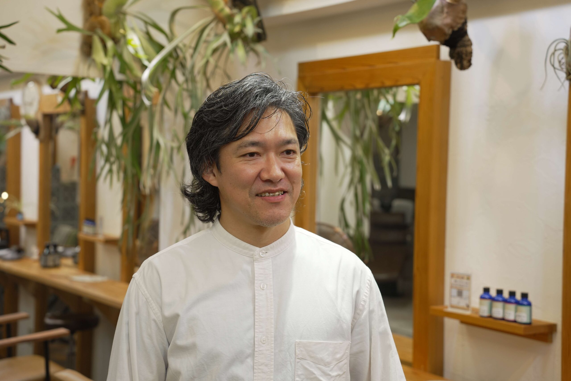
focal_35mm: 58
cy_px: 190
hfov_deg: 34.5
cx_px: 286
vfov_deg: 23.4
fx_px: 920
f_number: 4.5
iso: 800
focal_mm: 58
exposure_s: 1/125
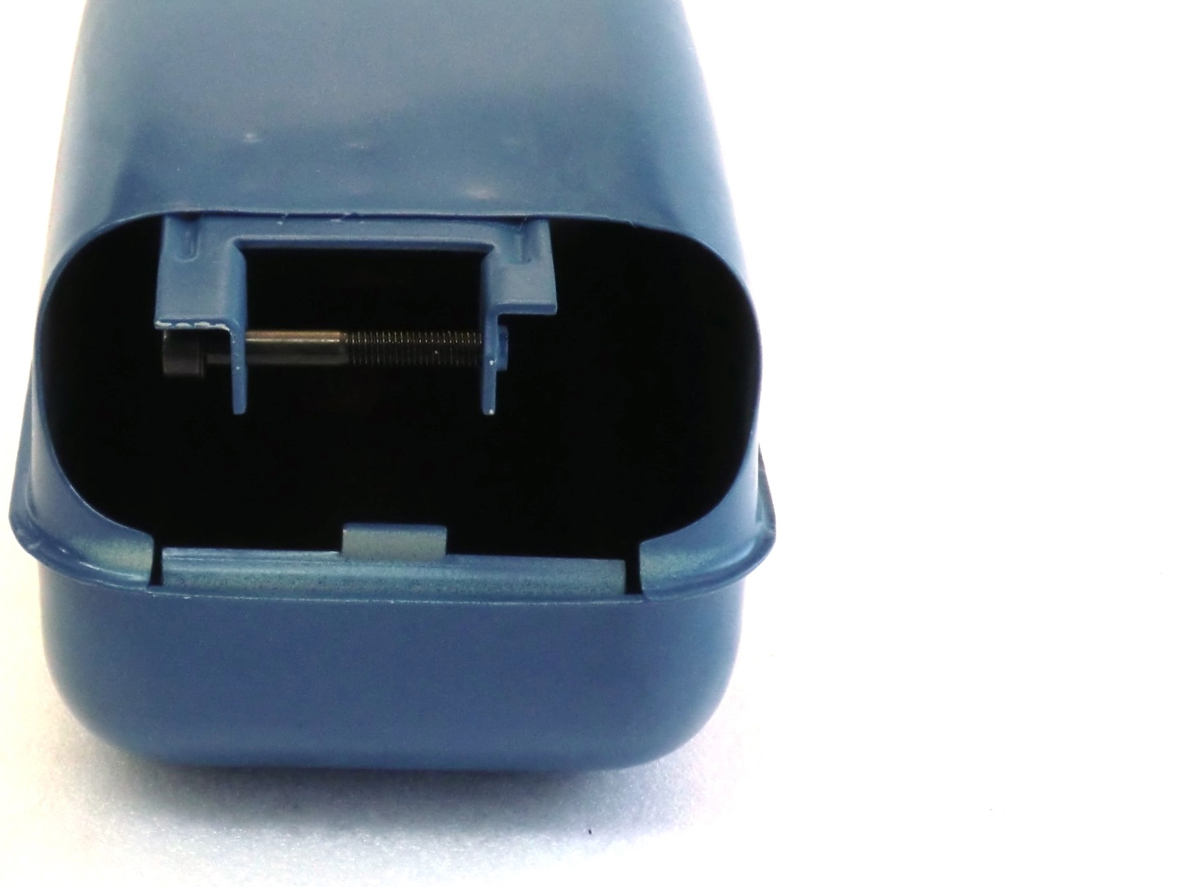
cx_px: 393
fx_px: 2969
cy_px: 385
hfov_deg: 22.4
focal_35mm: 87
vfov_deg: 17.0
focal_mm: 11.16
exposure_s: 1/60
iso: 320
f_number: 4.3
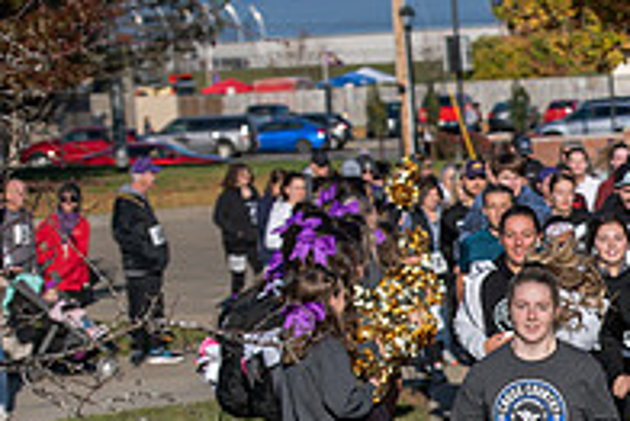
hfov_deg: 8.0
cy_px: 538
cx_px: 887
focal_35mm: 252
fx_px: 4413
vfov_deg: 5.4
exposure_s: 1/500
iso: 64
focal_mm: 85
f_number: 4.5
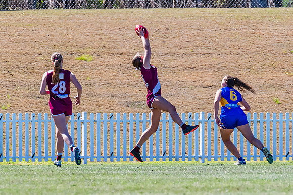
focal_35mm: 886
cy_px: 84
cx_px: 159
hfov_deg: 2.3
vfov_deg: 1.6
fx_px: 7211
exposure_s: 1/1600
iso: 800
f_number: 8
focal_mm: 420
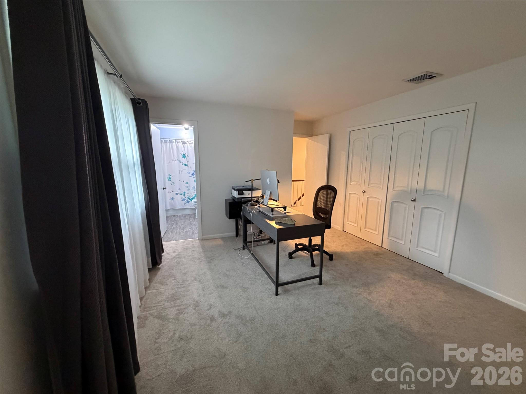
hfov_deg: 102.1
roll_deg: +0.1
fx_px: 213
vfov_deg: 85.7
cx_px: 263
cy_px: 197
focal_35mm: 14
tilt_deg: -9.8
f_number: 2.2
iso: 640
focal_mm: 2.22
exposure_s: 1/60
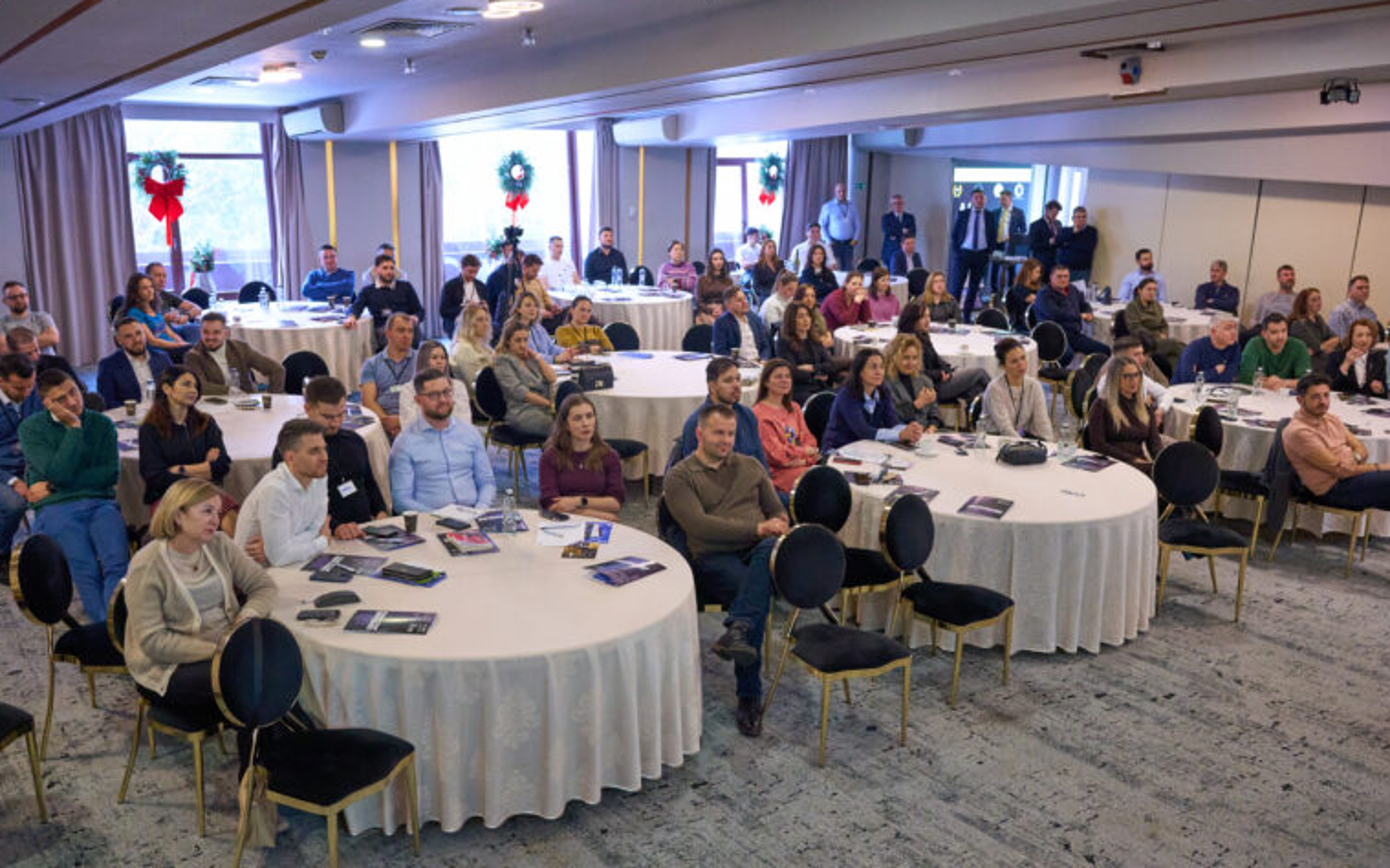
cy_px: 458
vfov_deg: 38.1
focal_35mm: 33
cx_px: 690
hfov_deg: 57.9
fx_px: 1258
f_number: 4.5
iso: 6400
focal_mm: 32.2
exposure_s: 1/100
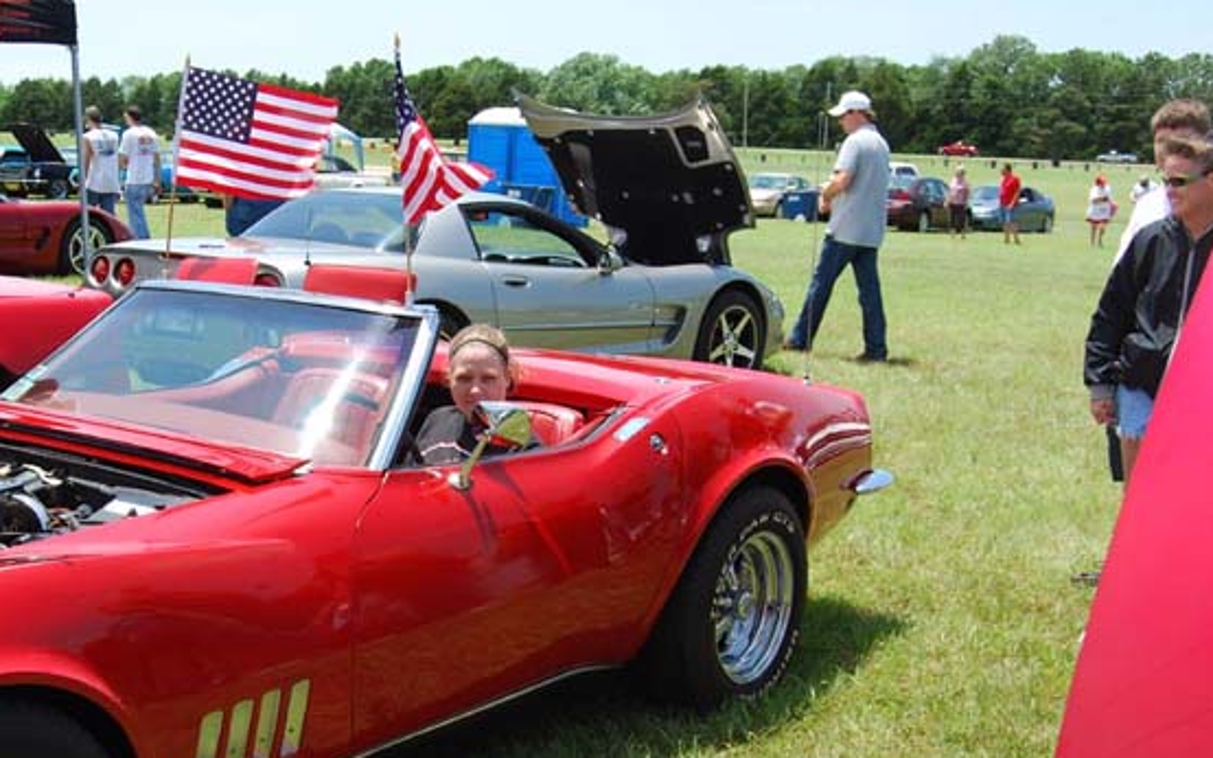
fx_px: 1752
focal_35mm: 53
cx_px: 383
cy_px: 492
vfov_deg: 24.3
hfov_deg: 37.7
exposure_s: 1/200
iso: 100
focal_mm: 24
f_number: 7.1
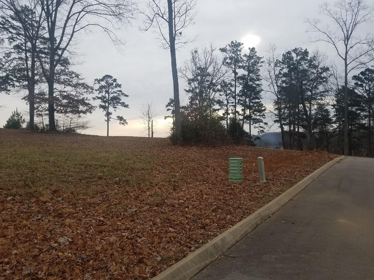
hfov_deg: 63.4
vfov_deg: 49.7
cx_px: 182
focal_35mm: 28
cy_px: 138
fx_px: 302
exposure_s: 1/1192
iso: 50
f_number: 1.7
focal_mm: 4.2
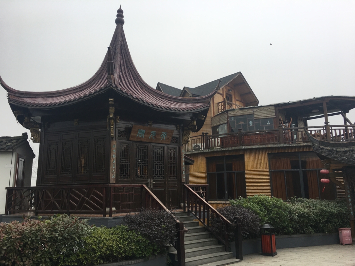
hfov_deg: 61.7
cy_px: 133
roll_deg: +0.8
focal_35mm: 29
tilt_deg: +13.9
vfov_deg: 48.2
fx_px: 297
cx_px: 178
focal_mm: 4.15
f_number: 2.2
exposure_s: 1/509
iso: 25
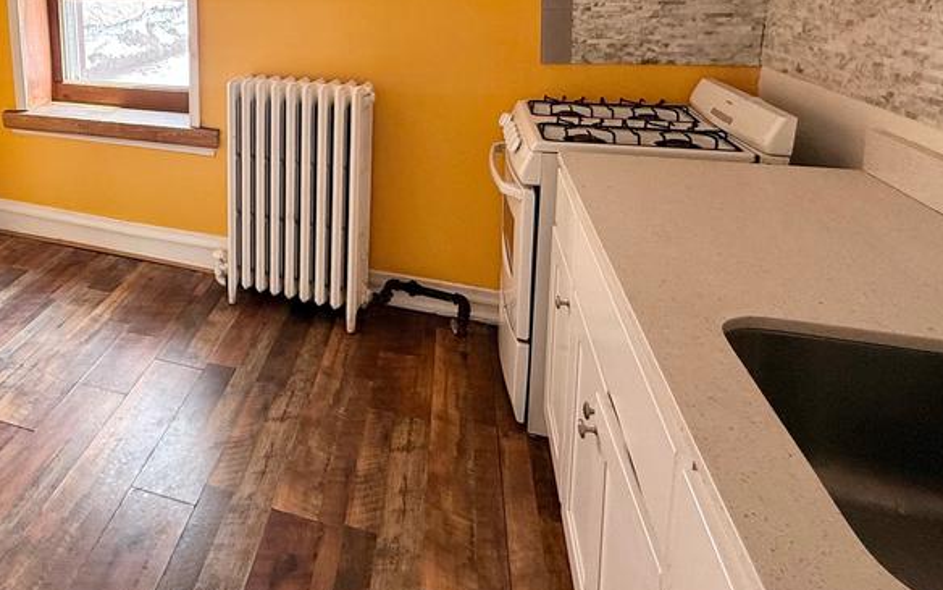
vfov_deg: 43.9
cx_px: 194
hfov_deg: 64.4
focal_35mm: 26
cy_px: 71
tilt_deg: -8.7
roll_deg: +1.7
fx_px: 668
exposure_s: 1/99
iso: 80
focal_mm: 2.22
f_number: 2.2
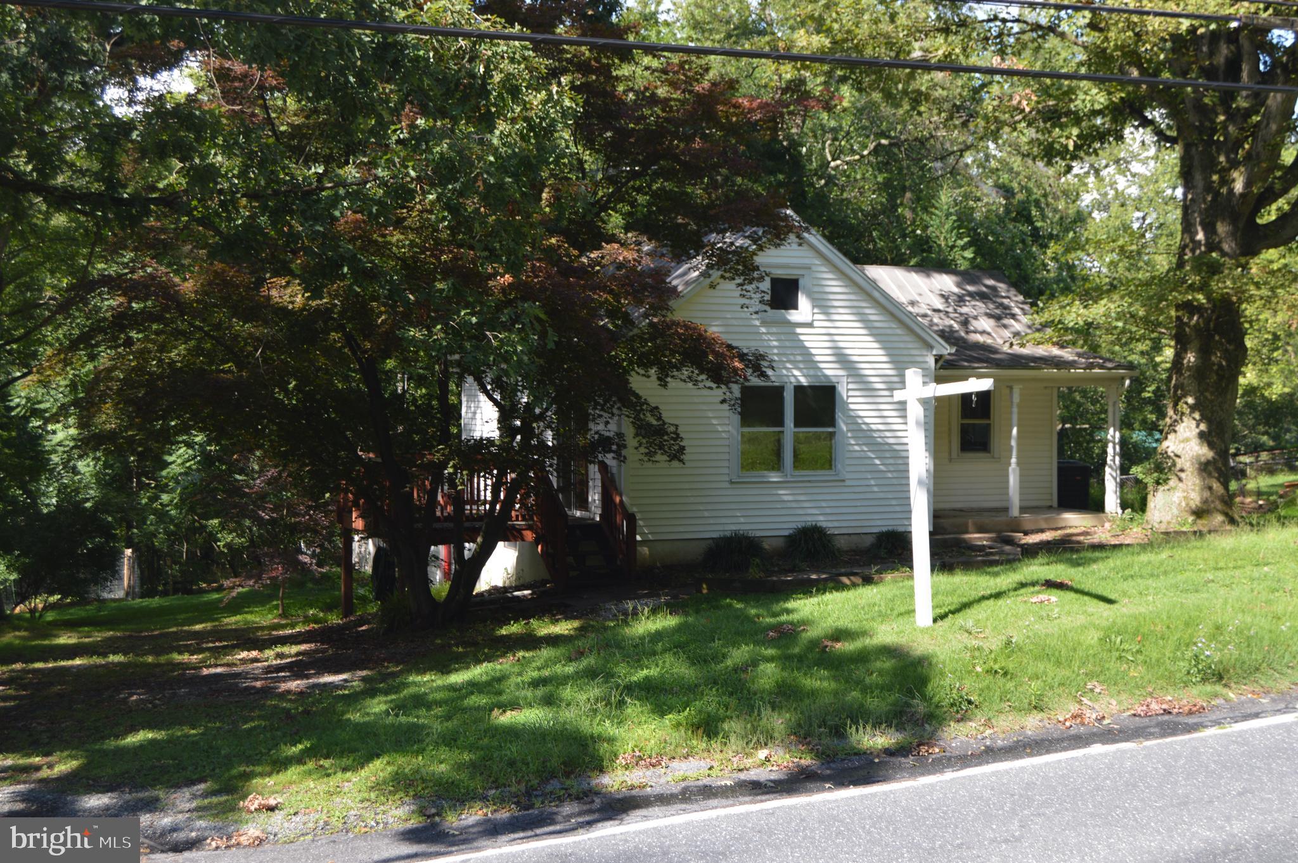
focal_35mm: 48
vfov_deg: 28.0
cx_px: 649
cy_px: 432
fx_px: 1729
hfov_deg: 41.2
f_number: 5.6
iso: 100
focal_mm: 32
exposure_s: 1/125
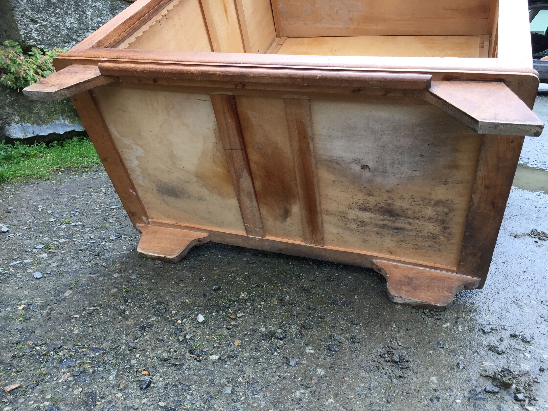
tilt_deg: -16.8
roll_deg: +0.4
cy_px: 206
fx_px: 459
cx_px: 274
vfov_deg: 48.2
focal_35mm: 29
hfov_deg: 61.7
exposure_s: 1/120
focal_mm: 4.15
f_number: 2.2
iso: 50
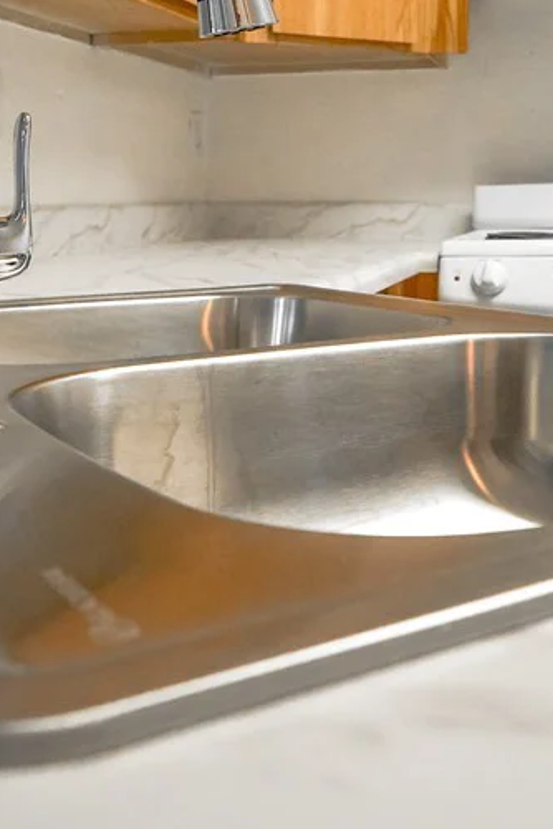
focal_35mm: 39
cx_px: 303
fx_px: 899
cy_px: 22
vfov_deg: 43.3
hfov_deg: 34.2
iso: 1600
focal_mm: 12
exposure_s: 1/160
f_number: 4
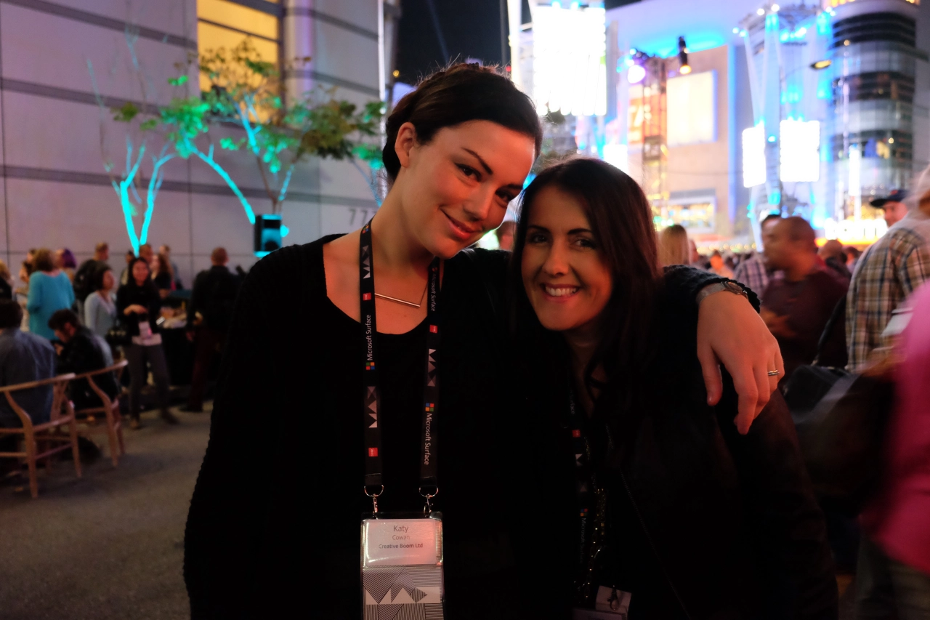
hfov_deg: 67.4
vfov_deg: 47.9
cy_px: 310
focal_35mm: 27
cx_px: 465
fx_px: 697
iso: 3200
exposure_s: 1/25
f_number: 2.8
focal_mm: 18
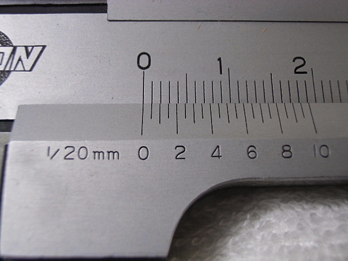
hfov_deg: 46.8
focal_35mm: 40
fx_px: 402
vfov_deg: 36.0
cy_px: 130
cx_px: 174
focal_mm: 7.15
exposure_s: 1/80
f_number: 4
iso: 200
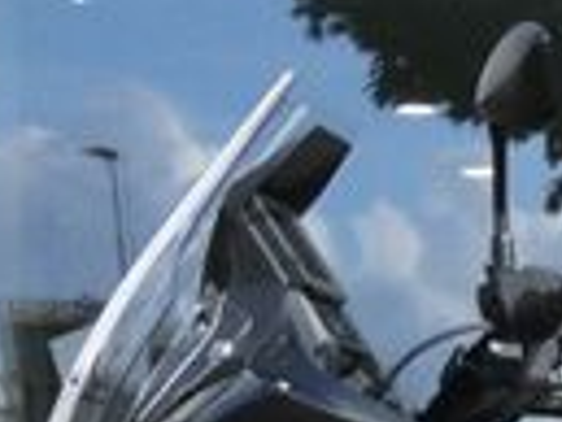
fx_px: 4030
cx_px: 1059
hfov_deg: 7.7
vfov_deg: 5.8
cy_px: 996
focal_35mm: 248
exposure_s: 1/1000
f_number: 5.6
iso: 800
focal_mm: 9
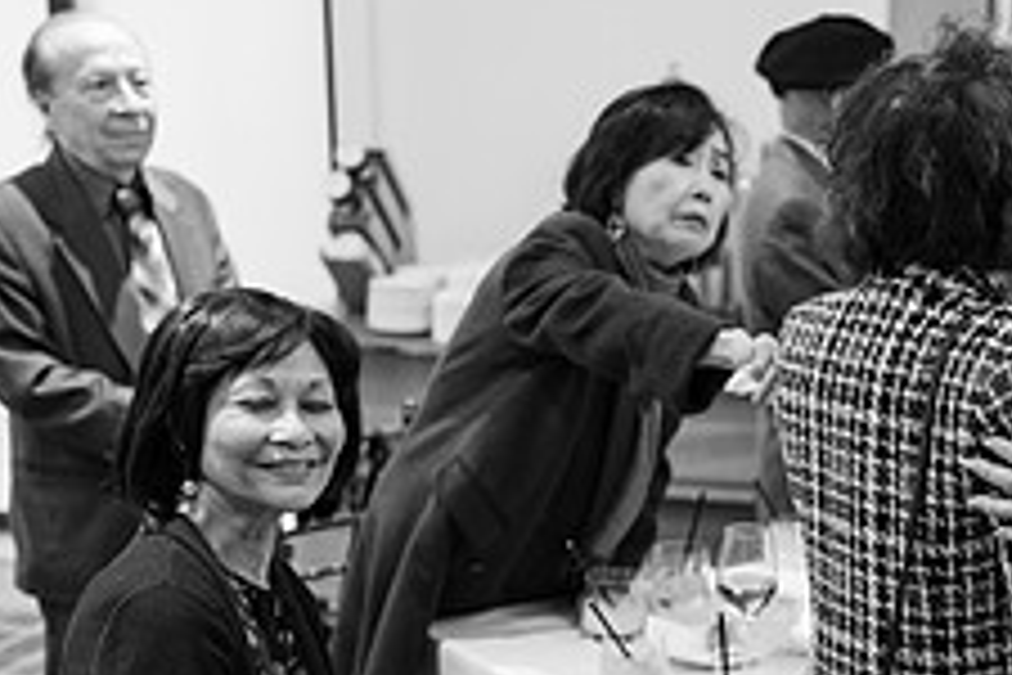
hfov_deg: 30.7
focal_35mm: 62
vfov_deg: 21.6
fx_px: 1743
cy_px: 556
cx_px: 936
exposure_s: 1/30
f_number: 1.4
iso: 400
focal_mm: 24
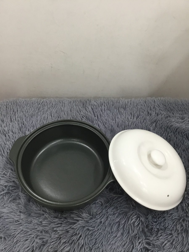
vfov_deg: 58.4
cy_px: 126
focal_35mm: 31
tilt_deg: -51.8
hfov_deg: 45.4
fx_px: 226
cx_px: 94
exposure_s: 1/33
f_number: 2.4
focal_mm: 3.3
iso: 80
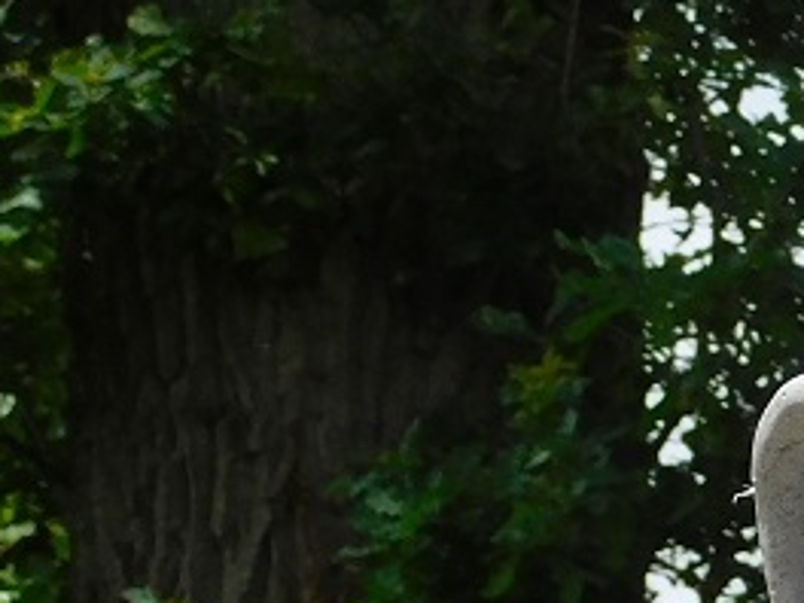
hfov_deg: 3.9
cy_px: 1203
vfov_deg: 2.9
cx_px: 1051
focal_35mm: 502
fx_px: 11660
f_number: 4.8
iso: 125
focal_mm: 20.3
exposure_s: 1/640
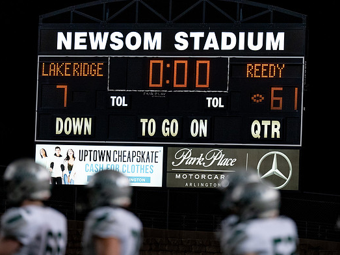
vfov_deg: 4.3
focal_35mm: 342
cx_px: 220
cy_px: 96
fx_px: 3358
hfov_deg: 5.8
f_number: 2.8
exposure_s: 1/1000
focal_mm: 200
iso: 2500
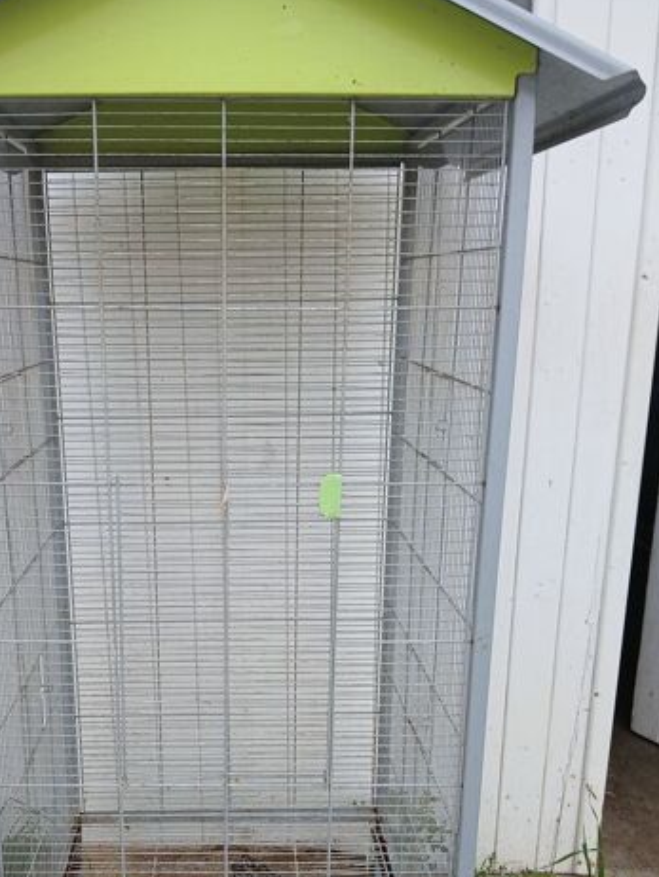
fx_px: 913
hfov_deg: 39.3
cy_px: 564
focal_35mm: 36
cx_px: 235
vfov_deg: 50.7
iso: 25
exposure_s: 1/50
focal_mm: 3.98
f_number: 1.8
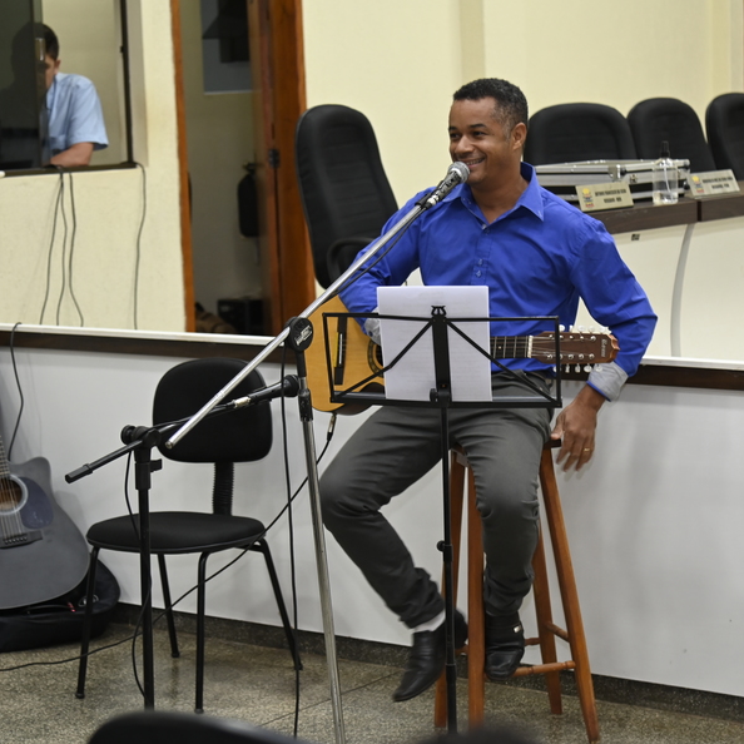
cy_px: 371
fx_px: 2067
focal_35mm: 85
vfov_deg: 20.4
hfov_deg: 20.4
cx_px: 381
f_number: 4
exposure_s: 1/60
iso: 1250
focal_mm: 66
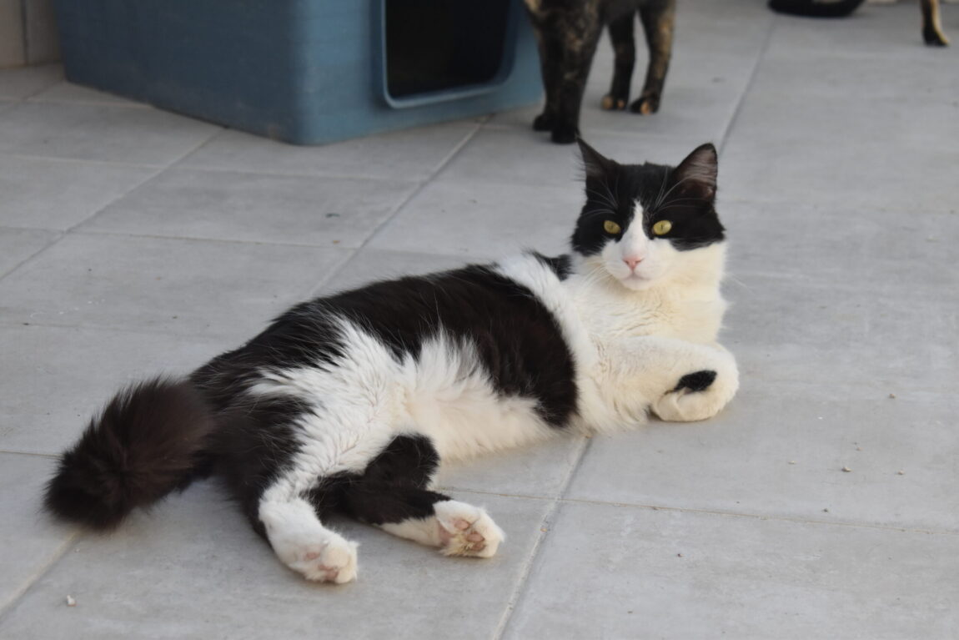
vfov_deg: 17.5
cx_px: 480
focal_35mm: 78
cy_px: 320
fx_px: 2078
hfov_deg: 26.0
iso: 800
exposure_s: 1/1000
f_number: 5.6
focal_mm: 52
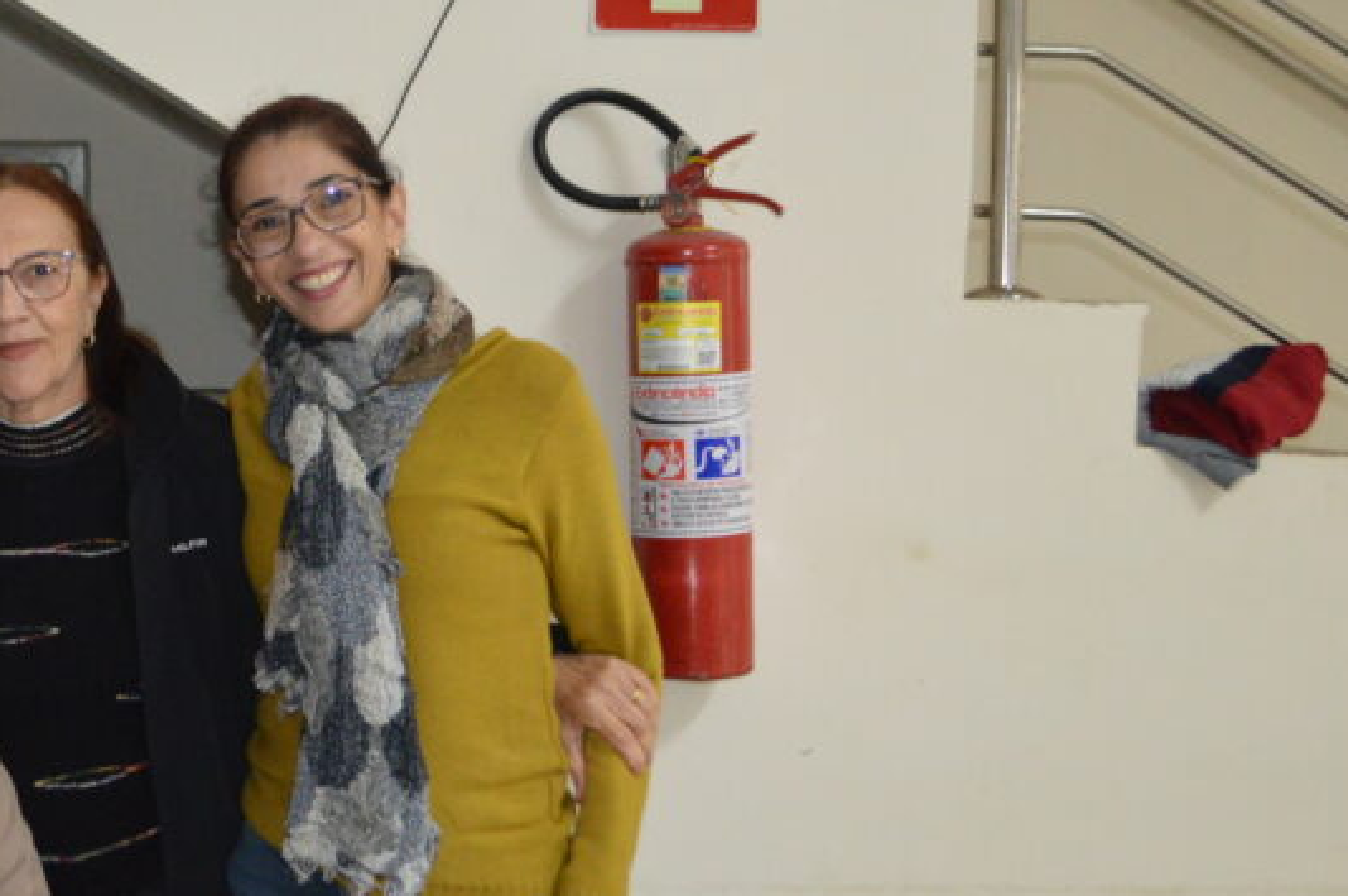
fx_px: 2581
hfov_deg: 27.9
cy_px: 569
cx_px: 76
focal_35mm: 69
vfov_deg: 19.7
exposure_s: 1/60
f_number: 4
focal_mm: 24
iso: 1800
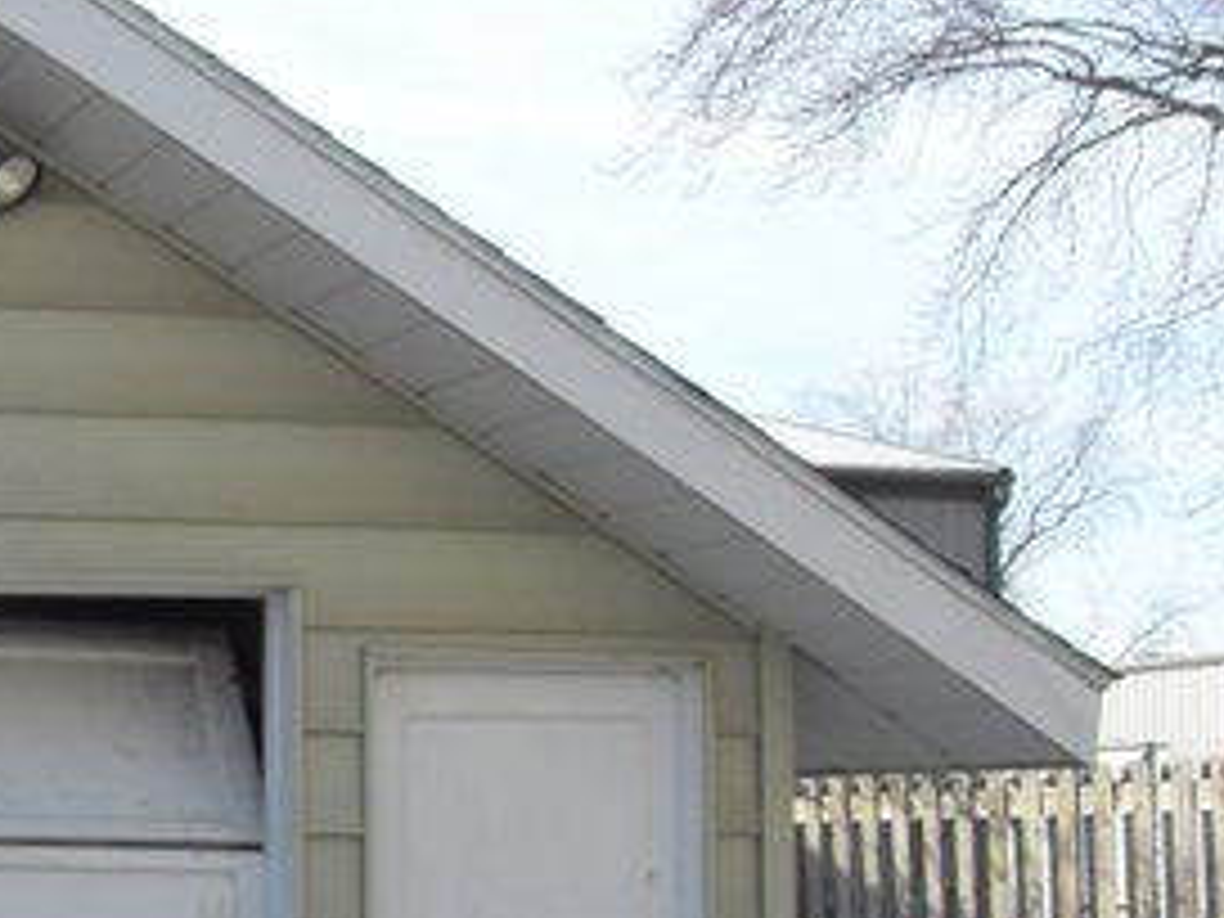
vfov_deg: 18.1
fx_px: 2829
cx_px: -176
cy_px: 878
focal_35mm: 80
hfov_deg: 22.8
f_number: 2.8
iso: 80
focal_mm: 6.3
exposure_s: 1/750
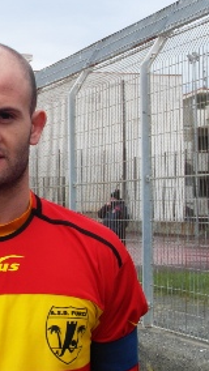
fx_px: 935
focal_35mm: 95
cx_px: -18
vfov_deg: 22.4
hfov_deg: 12.5
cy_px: 192
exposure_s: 1/45
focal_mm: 10.2
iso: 100
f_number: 4
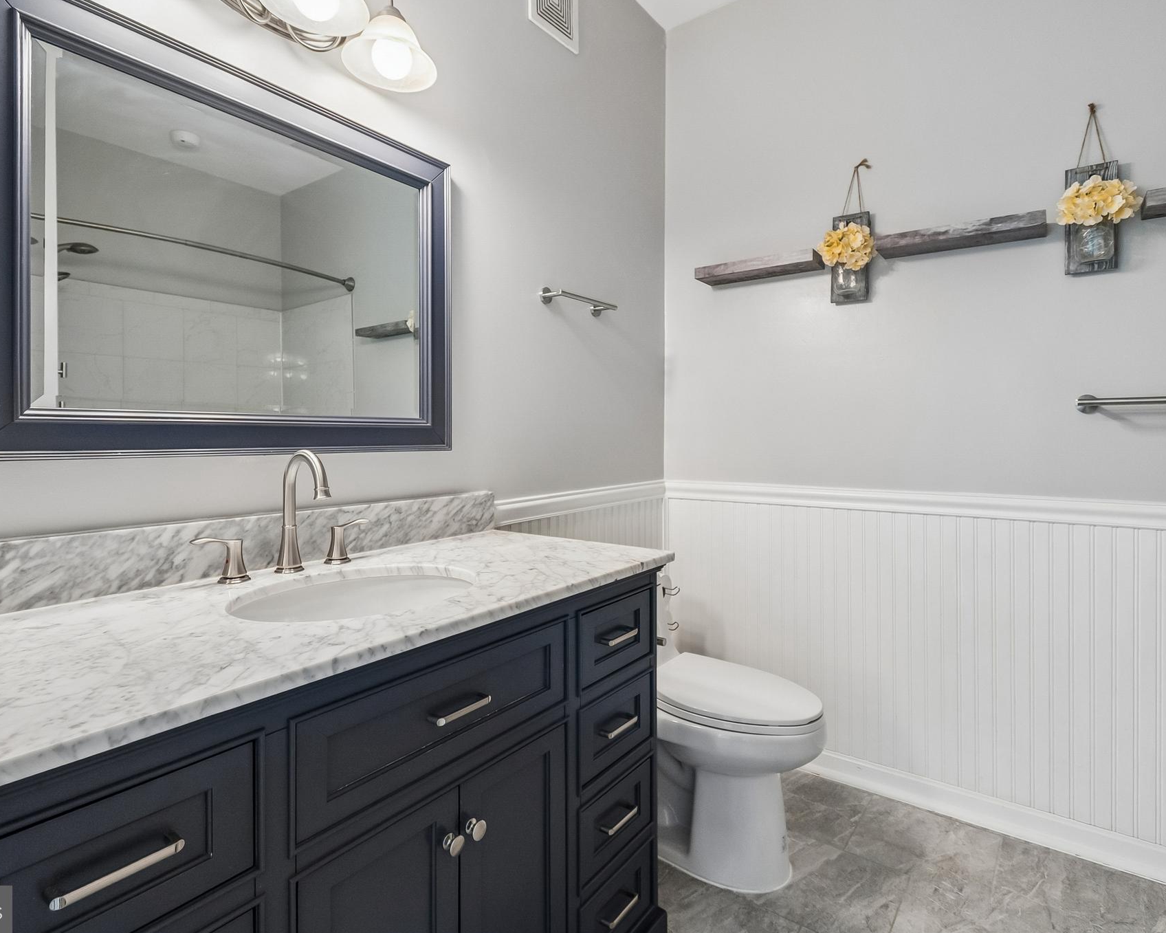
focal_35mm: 17
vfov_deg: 77.0
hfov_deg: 89.6
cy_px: 466
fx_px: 587
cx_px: 564
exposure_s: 1/40
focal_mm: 10
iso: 400
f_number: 5.6
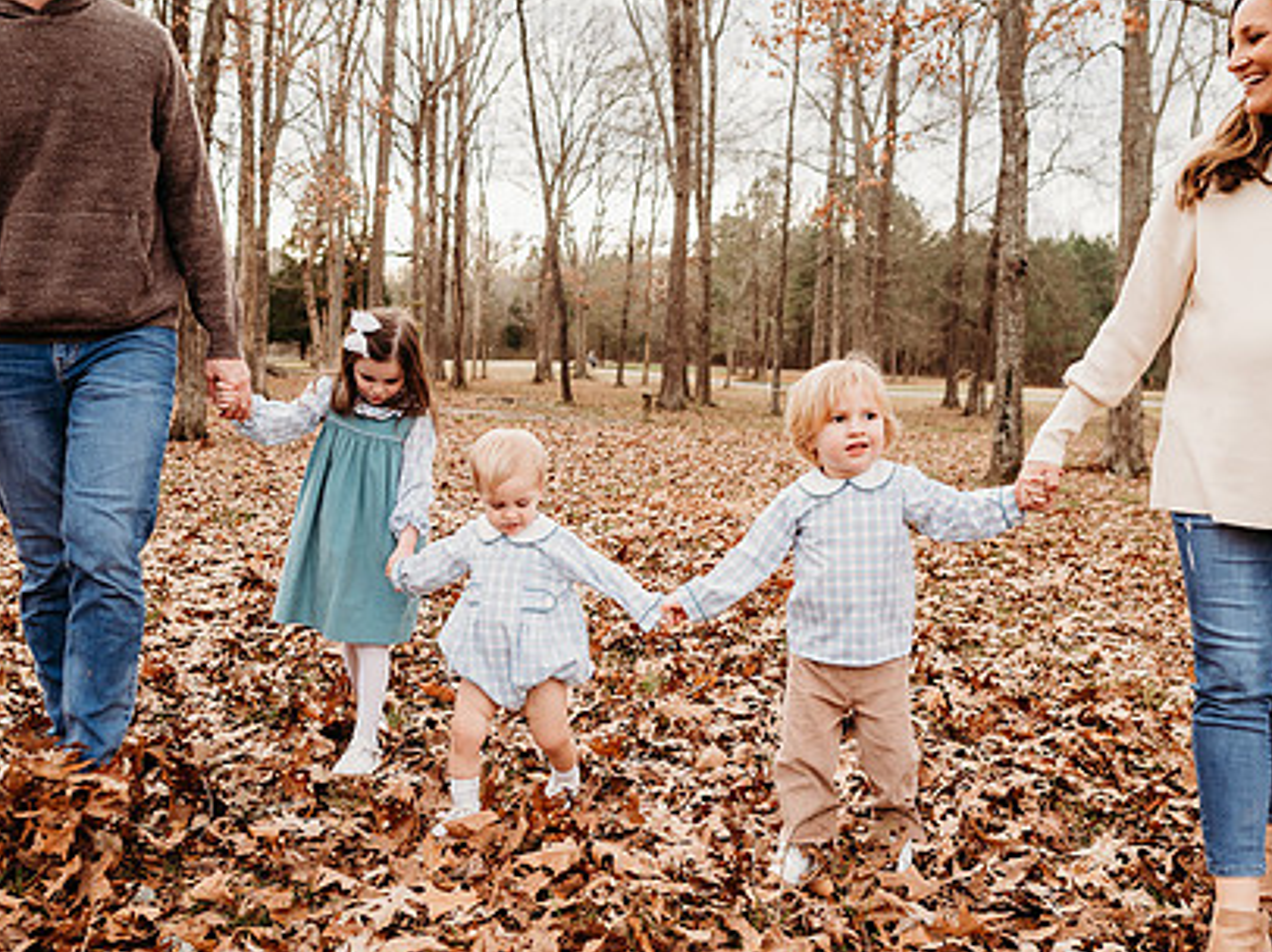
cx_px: 608
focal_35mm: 33
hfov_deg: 55.4
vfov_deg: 42.9
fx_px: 1212
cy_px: 462
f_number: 3.2
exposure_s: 1/250
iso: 160
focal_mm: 24
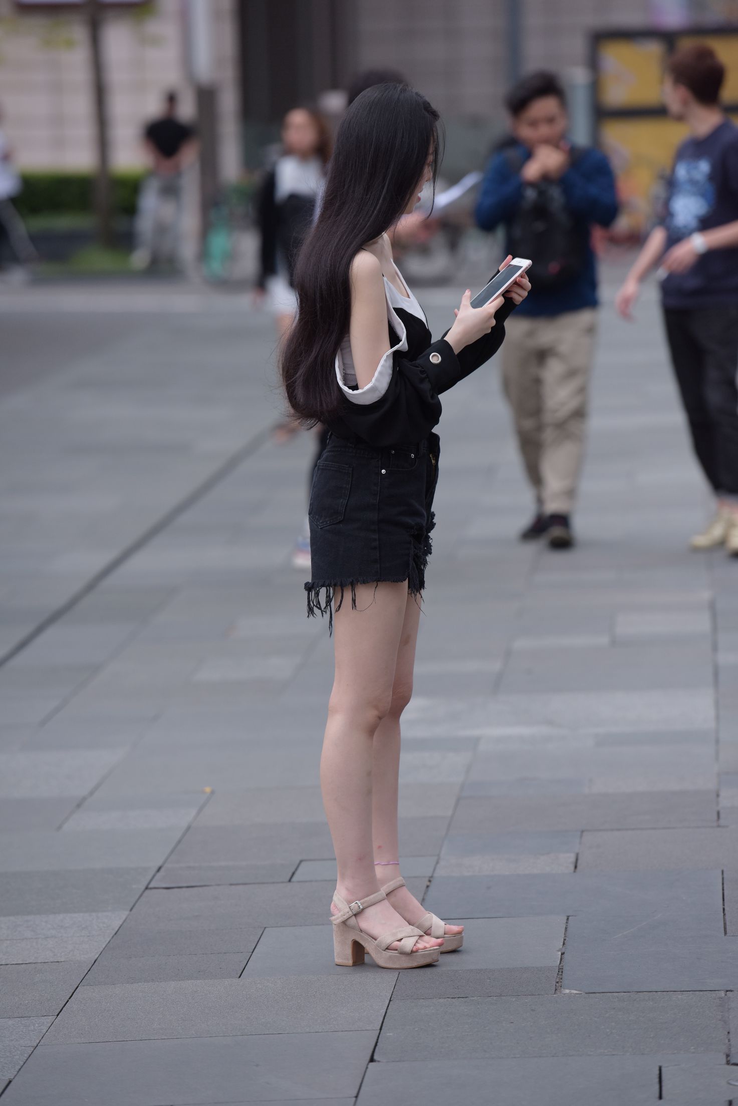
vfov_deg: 11.7
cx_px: 369
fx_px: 5378
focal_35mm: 175
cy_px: 553
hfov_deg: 7.8
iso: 640
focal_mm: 175
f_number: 3.5
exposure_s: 1/800
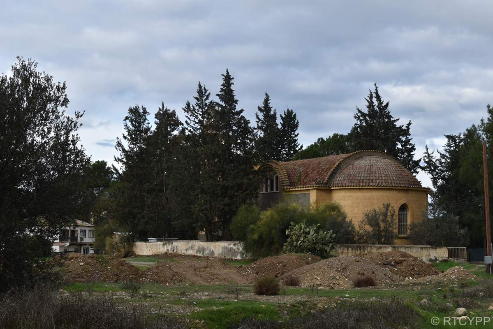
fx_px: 1068
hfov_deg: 26.0
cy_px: 164
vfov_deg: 17.5
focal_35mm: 78
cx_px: 246
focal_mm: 52
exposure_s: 1/200
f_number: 10
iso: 100
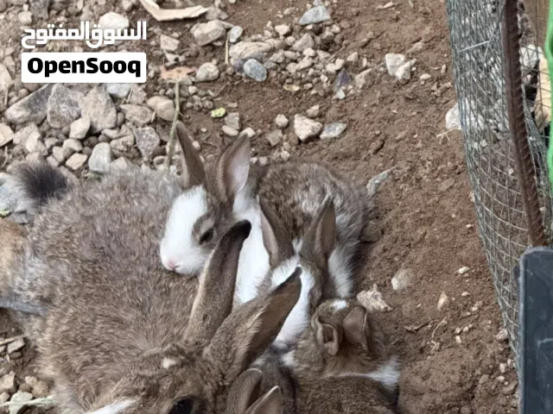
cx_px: 276
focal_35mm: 120
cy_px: 207
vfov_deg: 12.3
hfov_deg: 16.4
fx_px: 1917
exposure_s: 1/56
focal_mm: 15.66
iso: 800
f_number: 2.8
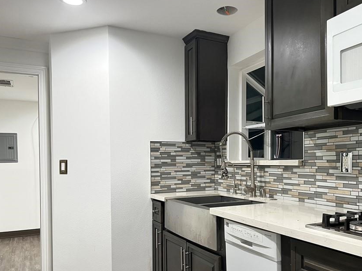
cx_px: 207
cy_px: 161
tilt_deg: -0.7
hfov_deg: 56.6
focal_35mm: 32
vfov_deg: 44.0
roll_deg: +0.1
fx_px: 335
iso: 160
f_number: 1.5
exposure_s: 1/60
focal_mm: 5.7
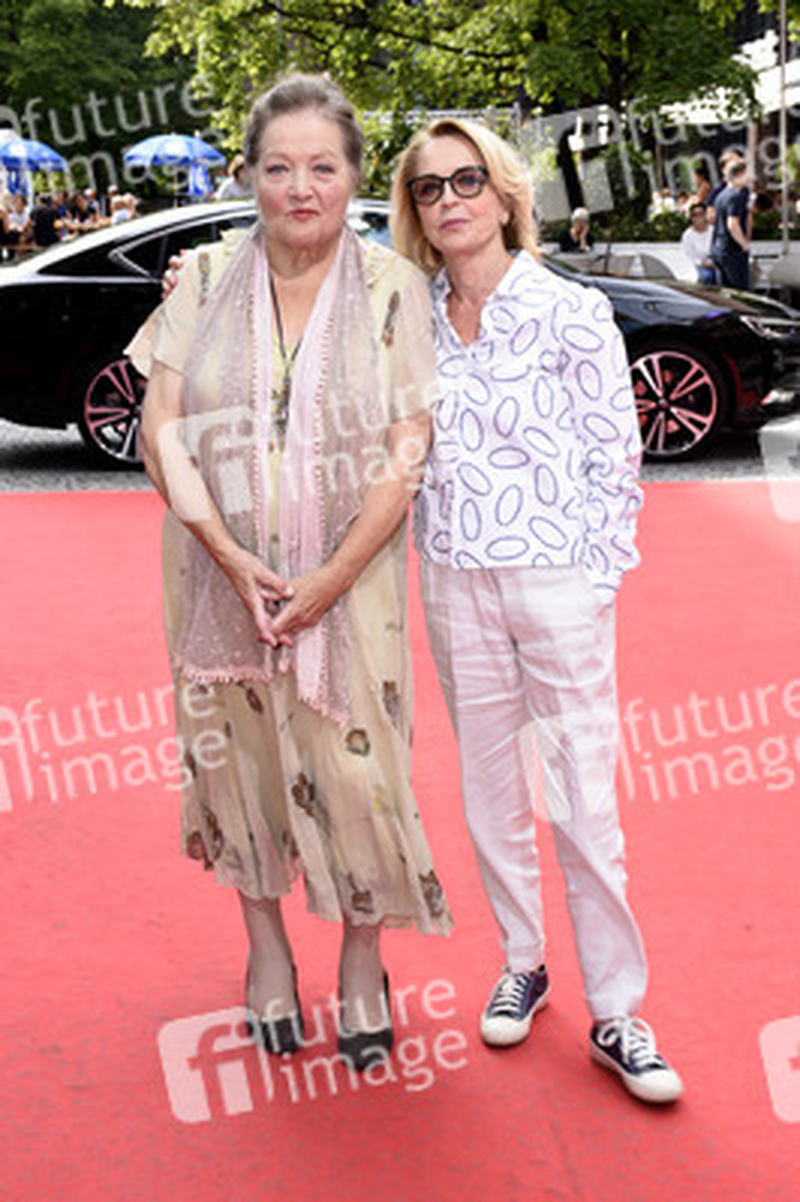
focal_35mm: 51
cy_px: 601
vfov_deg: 38.9
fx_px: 1703
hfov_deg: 26.4
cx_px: 400
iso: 100
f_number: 6.3
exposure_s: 1/60
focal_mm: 34
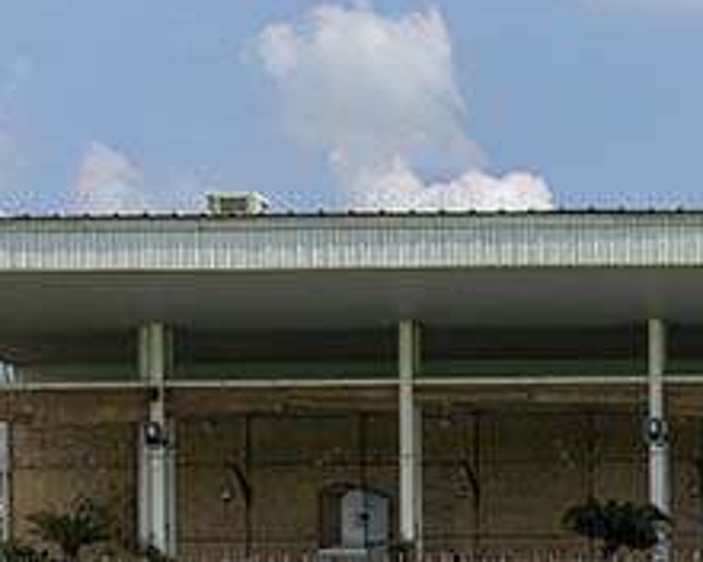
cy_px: 498
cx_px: 1166
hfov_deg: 14.4
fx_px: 2519
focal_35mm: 121
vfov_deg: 12.6
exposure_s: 1/1600
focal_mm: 29.5
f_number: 8
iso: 500
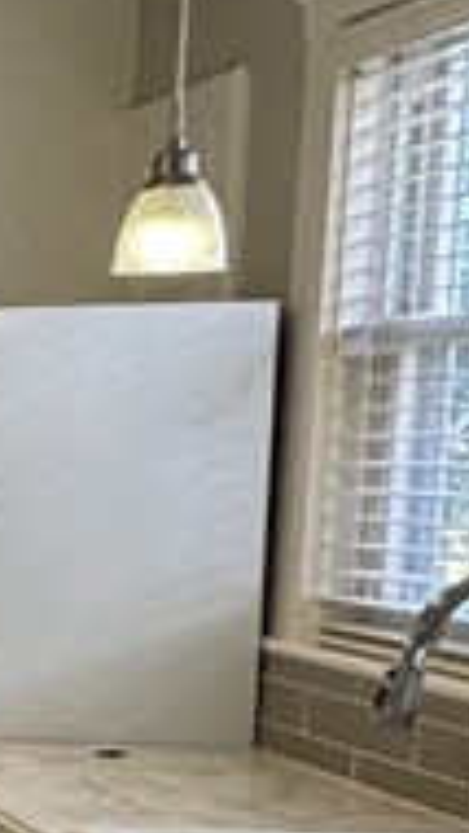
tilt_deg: -6.4
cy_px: 601
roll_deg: -0.3
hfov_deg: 9.9
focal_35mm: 82
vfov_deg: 25.7
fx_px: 1811
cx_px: -1048
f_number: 2.2
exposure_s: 1/60
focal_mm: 2.22
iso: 160
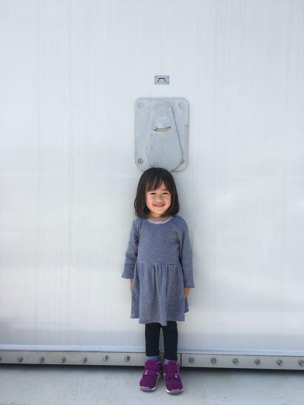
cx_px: 152
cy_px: 202
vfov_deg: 61.7
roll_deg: -3.6
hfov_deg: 48.2
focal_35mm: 29
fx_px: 340
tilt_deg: -0.4
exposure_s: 1/950
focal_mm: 4.15
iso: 25
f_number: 2.2
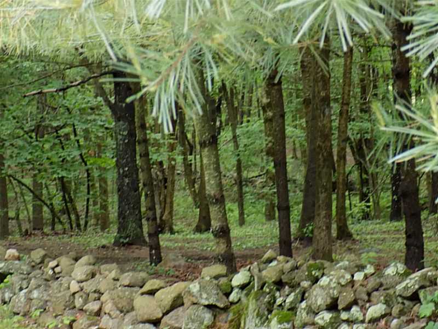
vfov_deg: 11.2
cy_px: 164
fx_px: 1670
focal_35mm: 132
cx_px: 219
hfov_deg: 14.9
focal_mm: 23.4
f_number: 5
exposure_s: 1/13
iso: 400
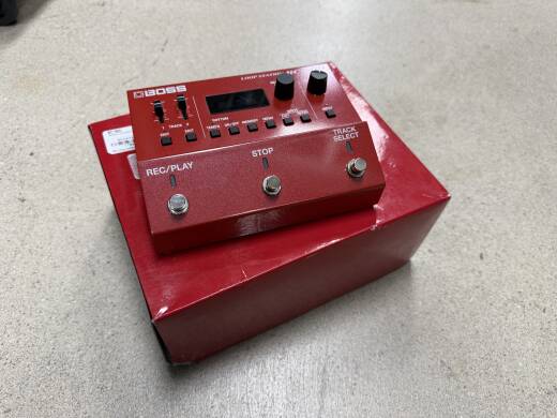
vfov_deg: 56.8
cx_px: 278
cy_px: 209
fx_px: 386
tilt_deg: -54.4
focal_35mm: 24
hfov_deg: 71.6
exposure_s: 1/60
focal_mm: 6.76
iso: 125
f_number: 1.78
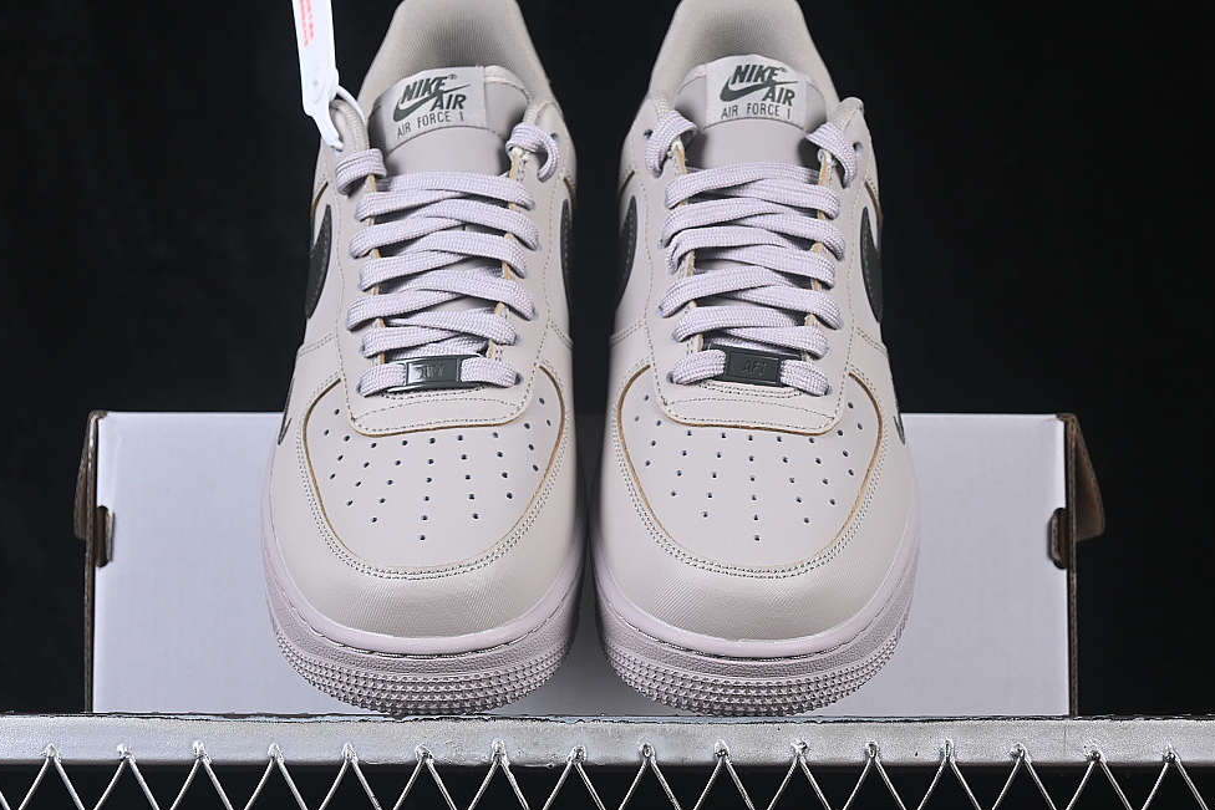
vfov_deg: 16.5
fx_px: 2801
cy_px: 438
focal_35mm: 83
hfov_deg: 24.5
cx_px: 580
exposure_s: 1/80
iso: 160
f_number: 7.1
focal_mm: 50
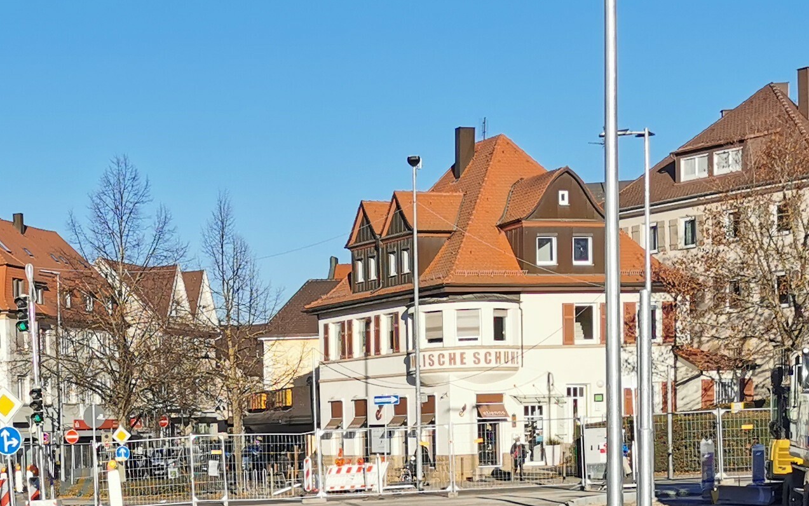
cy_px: 532
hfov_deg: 24.5
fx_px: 1808
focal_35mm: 82
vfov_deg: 15.6
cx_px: 76
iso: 50
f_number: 1.8
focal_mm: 5.58
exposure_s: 1/3774
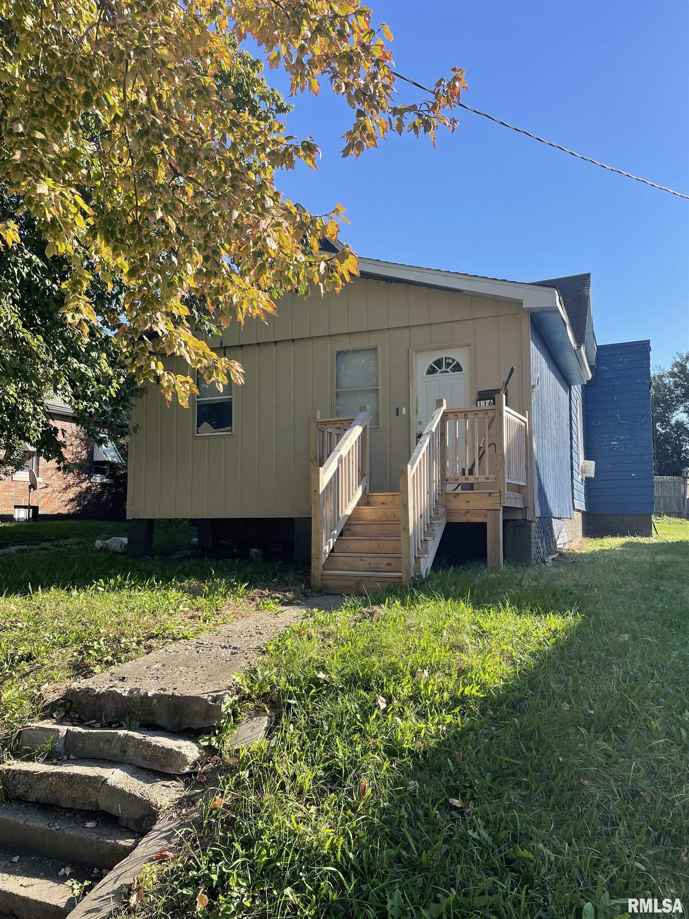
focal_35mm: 26
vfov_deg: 67.3
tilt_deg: +5.9
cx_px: 344
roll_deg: +0.2
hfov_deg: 53.1
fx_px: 690
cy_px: 460
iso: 32
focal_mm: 4.2
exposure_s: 1/1511
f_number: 1.6
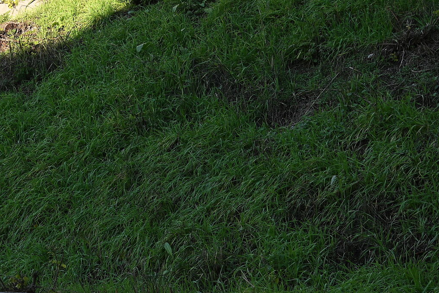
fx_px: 1000
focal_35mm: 82
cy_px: 277
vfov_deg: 16.4
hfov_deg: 23.9
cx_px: 30
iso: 140
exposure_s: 1/125
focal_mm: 35
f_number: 7.1
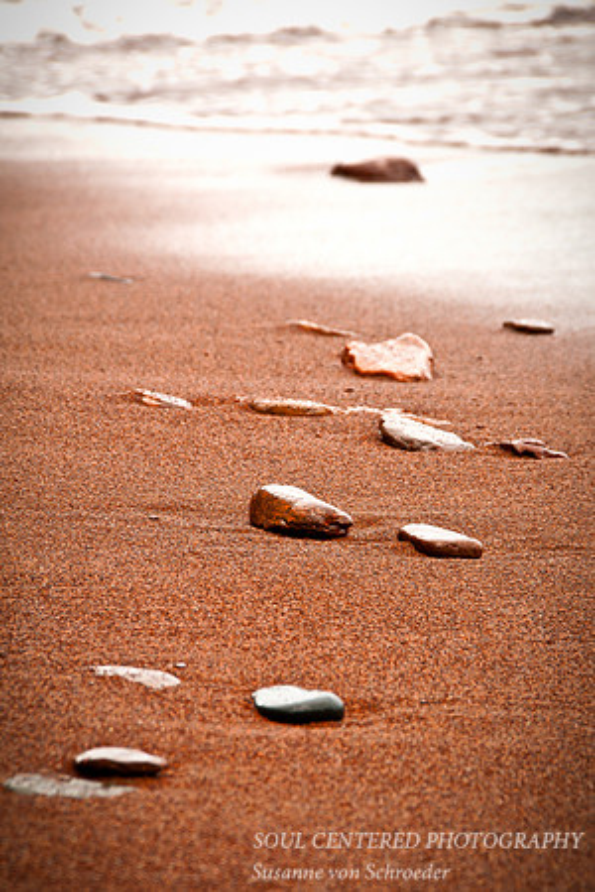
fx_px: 6321
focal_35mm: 255
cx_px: 298
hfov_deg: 5.4
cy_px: 446
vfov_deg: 8.1
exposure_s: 1/60
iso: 160
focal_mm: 170
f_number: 11
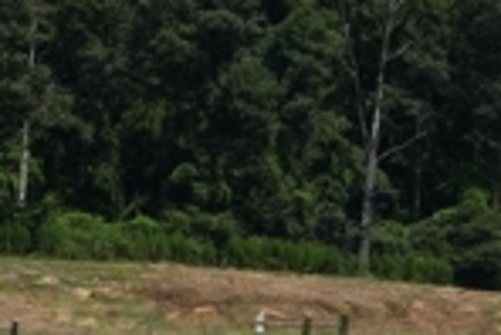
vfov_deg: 9.9
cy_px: 95
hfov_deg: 13.6
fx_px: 1922
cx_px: 853
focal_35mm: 138
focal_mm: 34
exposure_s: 1/800
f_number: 11
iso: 400
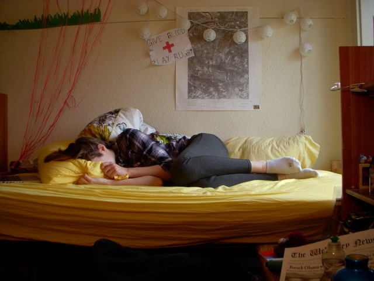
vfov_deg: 37.7
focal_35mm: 38
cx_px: 187
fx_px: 411
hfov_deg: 49.0
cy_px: 140
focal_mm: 6.3
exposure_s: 1/25
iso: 200
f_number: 3.3
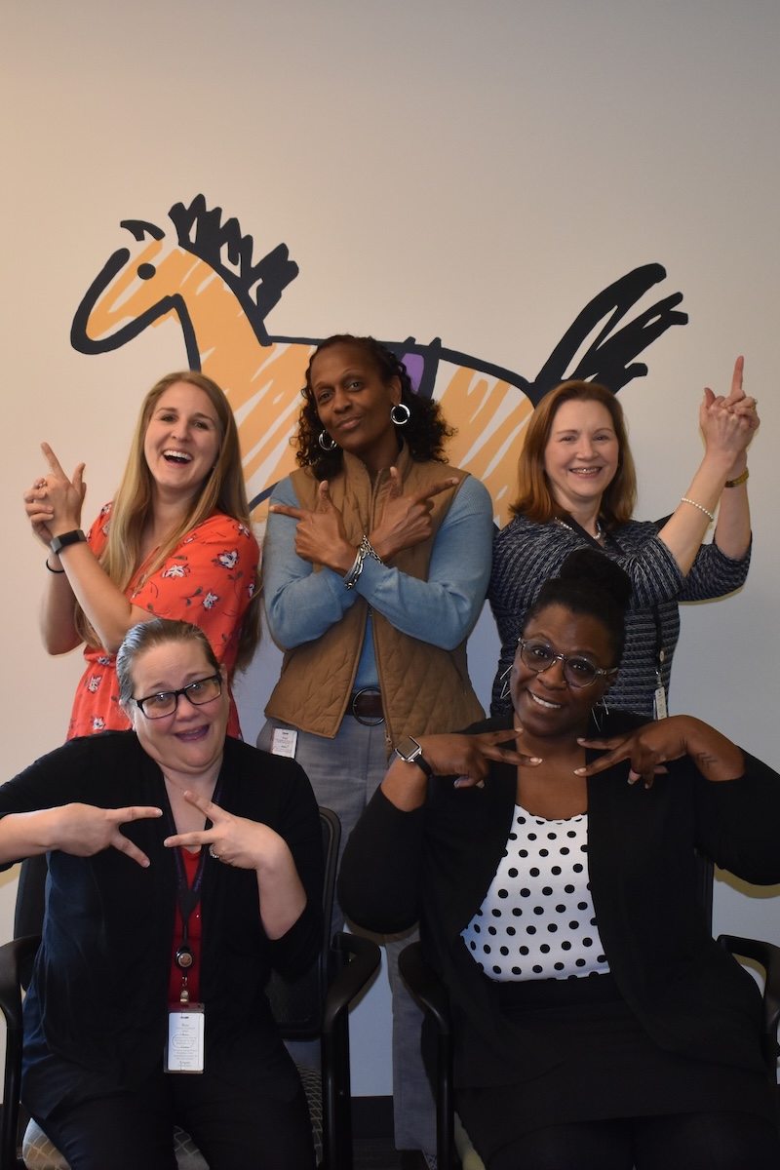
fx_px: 1170
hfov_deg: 36.9
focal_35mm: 36
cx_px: 390
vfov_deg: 53.1
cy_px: 585
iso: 800
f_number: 4.5
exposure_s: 1/200
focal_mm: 24
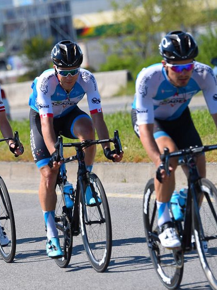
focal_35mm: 377
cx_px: 35
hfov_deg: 3.9
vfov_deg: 5.3
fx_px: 3152
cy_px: 145
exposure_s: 1/1250
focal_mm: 260
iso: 400
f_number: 6.3
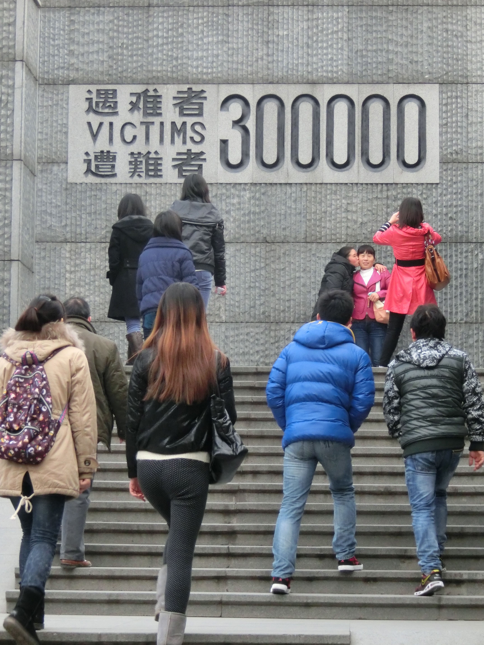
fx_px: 2051
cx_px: 242
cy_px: 322
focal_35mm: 110
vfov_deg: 17.9
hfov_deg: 13.5
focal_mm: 19.54
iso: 500
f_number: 5.4
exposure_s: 1/125
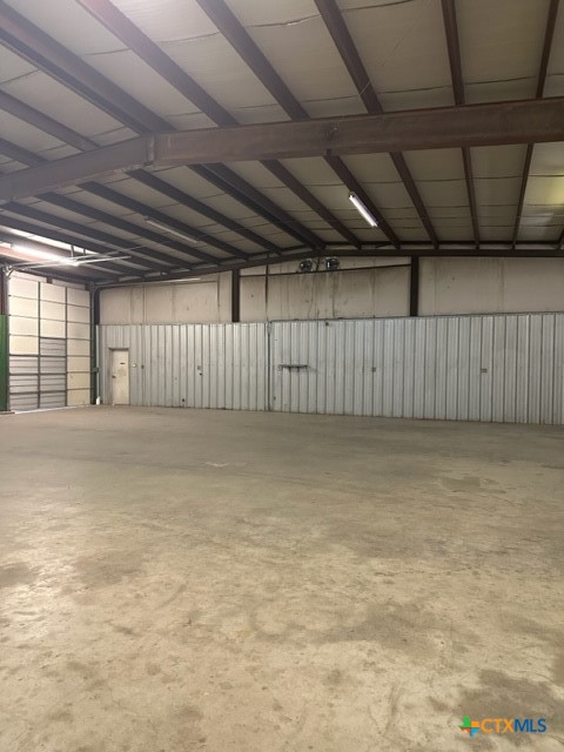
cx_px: 282
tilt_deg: -2.6
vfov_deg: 71.6
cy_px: 376
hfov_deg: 56.8
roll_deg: -0.5
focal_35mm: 24
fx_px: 521
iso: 500
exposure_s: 1/60
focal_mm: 6.86
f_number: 1.78
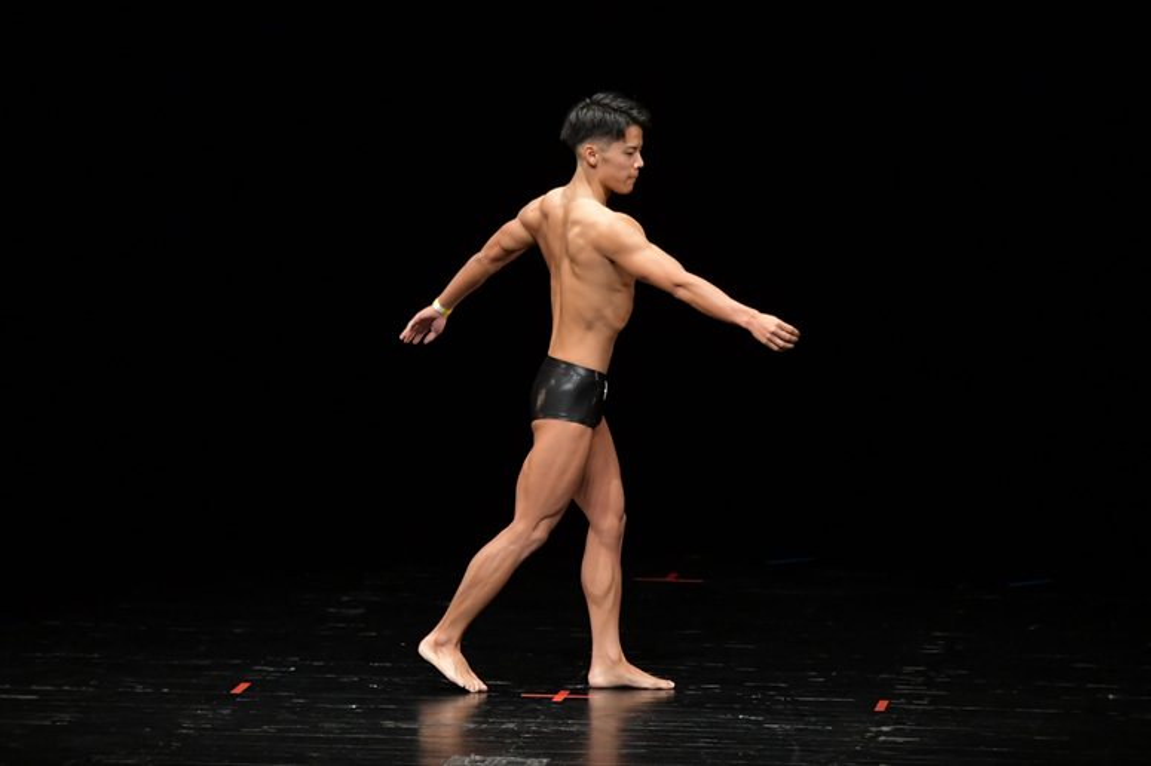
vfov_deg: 5.1
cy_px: 383
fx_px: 8628
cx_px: 576
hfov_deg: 7.6
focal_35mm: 270
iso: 3200
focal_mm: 180
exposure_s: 1/400
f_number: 5.6
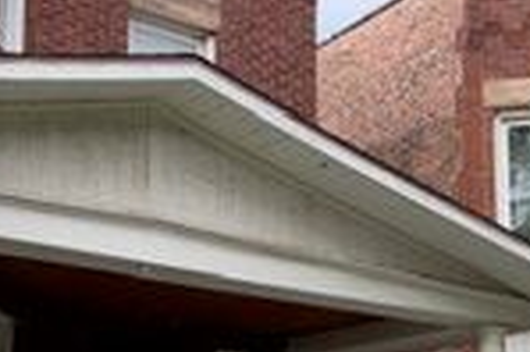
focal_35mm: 84
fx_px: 1235
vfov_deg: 16.0
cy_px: 315
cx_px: 164
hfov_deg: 24.1
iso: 80
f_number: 1.8
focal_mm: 6.93
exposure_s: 1/1185
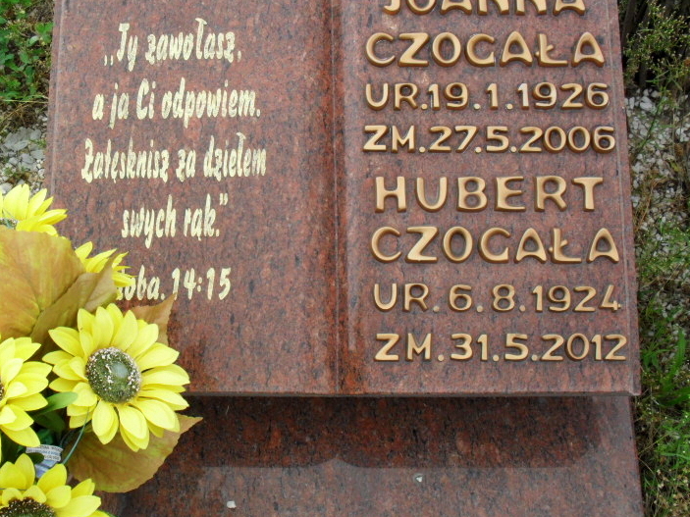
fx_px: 1016
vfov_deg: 28.5
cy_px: 271
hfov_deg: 37.3
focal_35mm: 51
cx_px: 266
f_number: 3.2
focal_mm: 6.3
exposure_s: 1/250
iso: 100
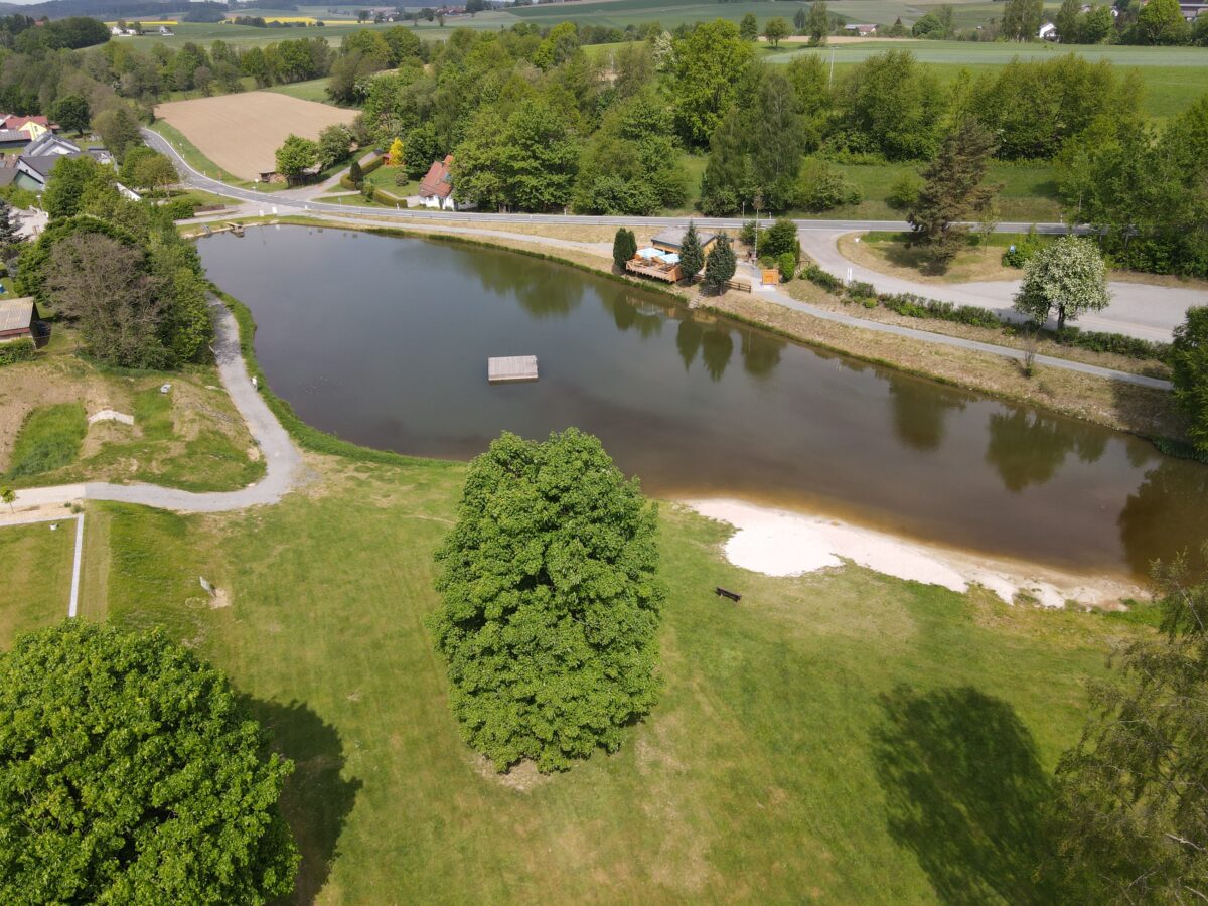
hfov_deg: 71.6
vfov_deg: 56.8
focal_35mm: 24
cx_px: 604
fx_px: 838
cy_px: 453
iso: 100
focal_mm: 4.5
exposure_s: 1/640
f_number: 2.8
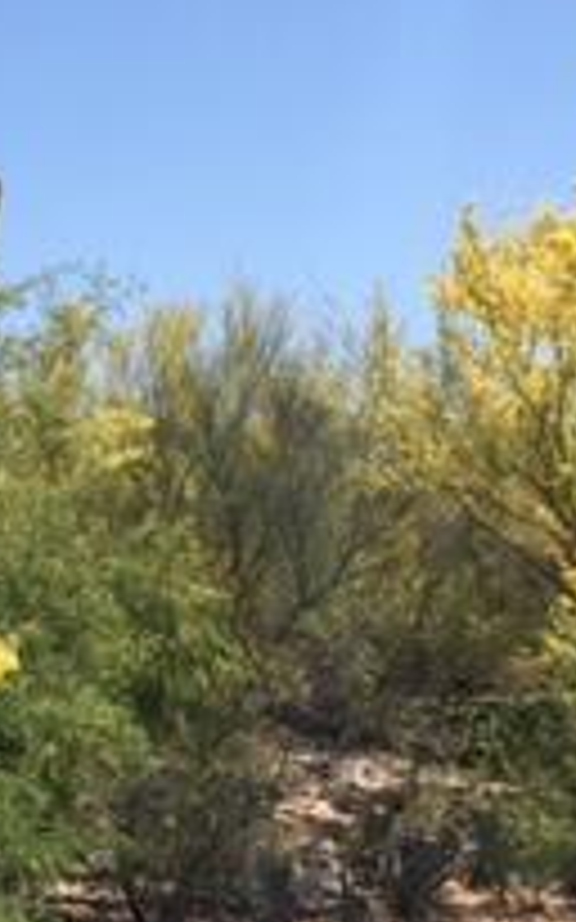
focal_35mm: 96
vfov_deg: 21.5
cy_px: 634
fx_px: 2413
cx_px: 256
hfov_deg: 13.6
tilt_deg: +0.4
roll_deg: +0.2
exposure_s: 1/1799
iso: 32
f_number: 2.2
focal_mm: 4.15
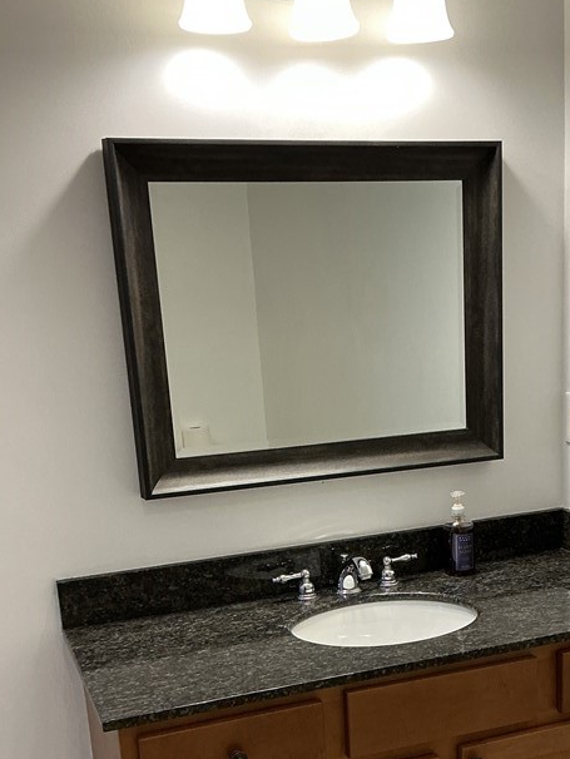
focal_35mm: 49
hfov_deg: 29.5
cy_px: 567
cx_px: 388
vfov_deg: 37.9
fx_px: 1075
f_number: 1.8
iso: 64
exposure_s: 1/60
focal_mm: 3
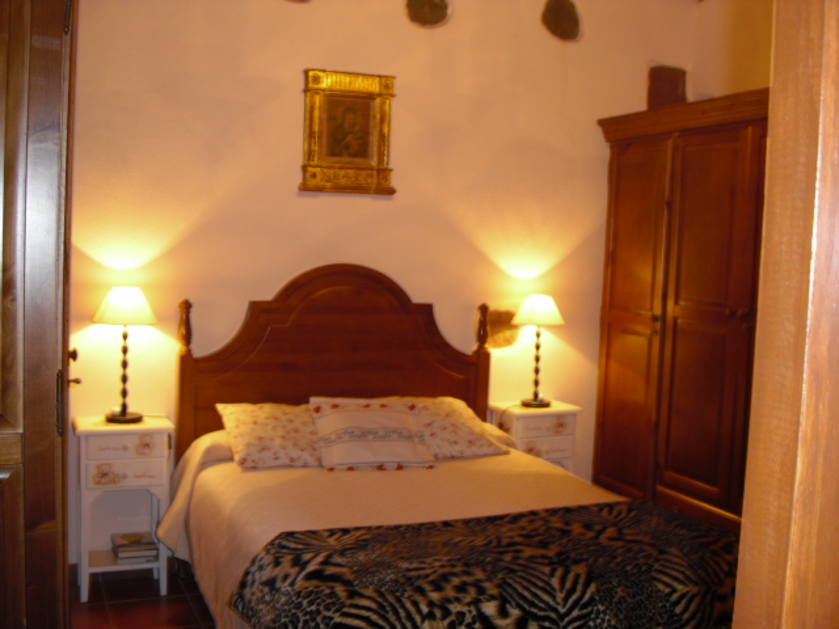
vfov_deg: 37.7
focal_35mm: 38
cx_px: 420
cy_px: 314
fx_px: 921
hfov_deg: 49.0
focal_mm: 6.2
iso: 64
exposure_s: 1/4
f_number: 2.8
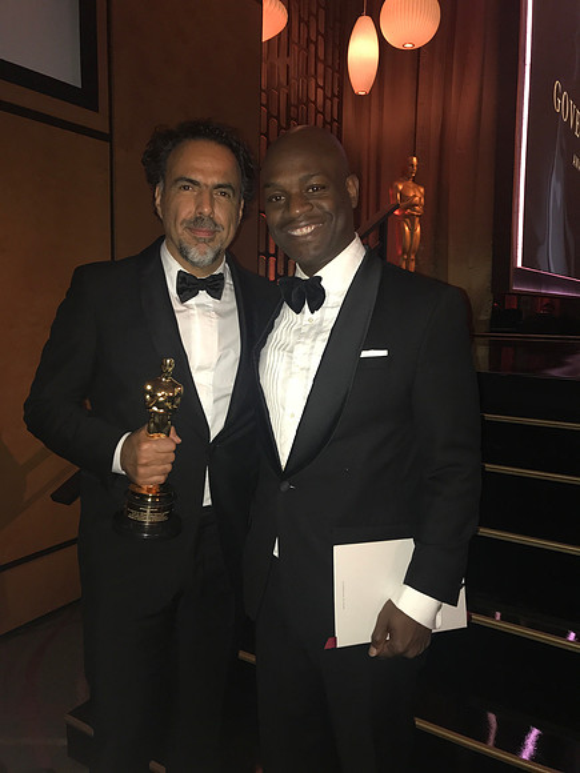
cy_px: 386
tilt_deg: -6.8
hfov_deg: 49.7
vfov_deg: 63.4
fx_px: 626
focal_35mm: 28
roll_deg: -1.1
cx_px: 290
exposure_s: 1/16
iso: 64
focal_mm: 3.99
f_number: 1.8
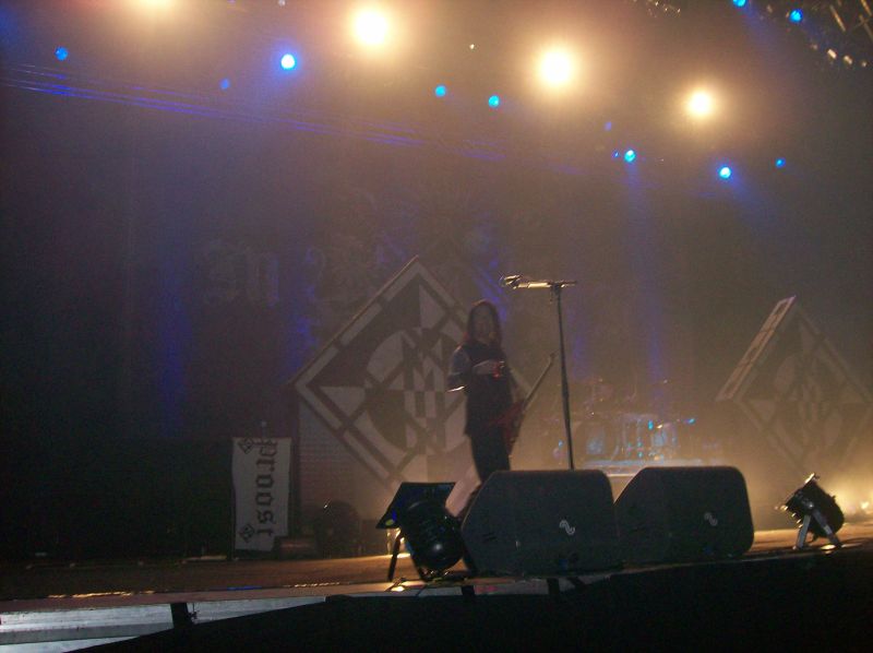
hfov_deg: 51.4
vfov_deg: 39.6
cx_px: 436
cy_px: 326
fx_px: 907
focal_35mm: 36
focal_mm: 6
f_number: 2.7
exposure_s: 1/64
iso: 140
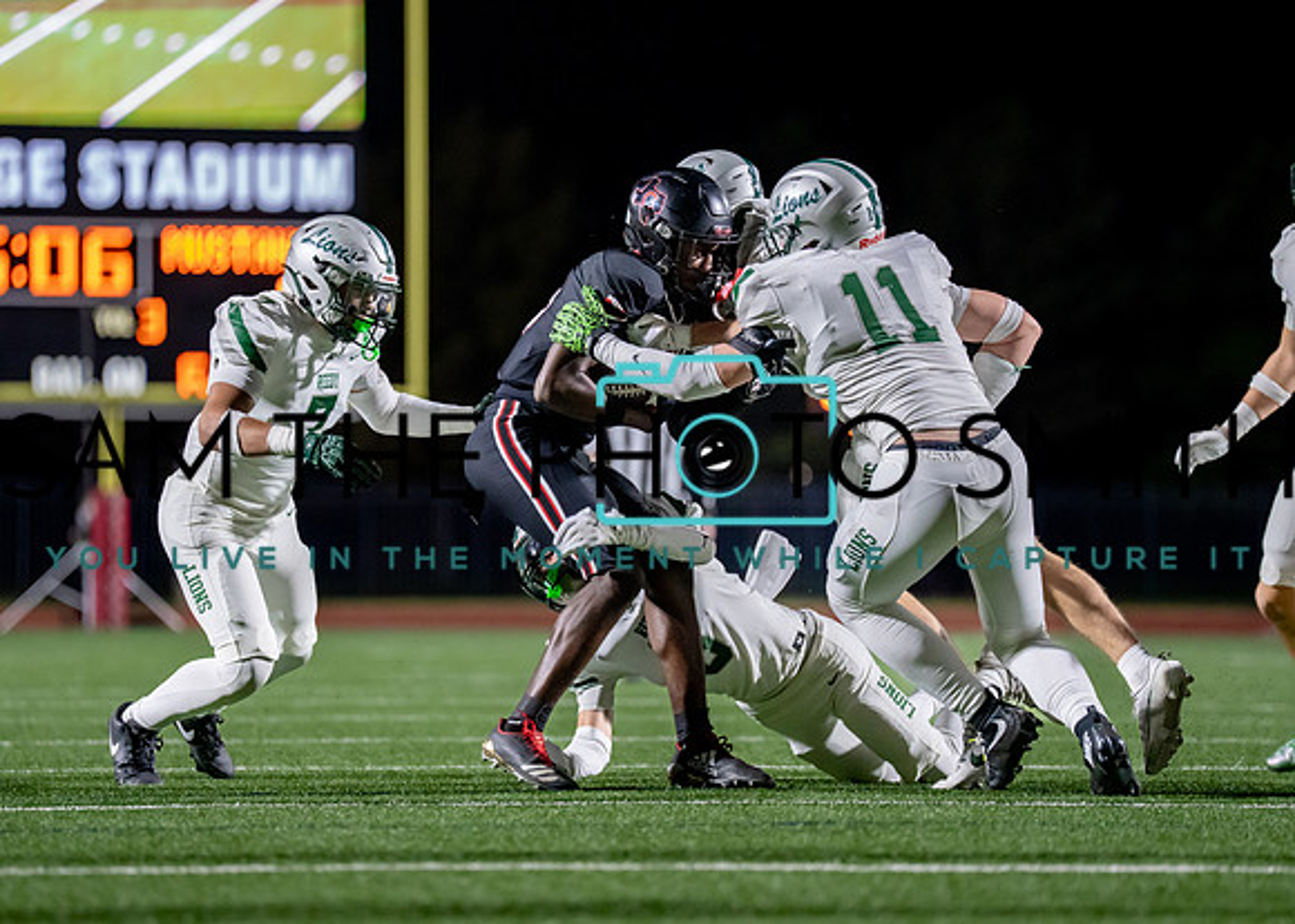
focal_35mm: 256
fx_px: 9413
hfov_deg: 7.9
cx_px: 652
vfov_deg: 5.6
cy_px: 469
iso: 4000
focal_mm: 200
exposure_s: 1/1000
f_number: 2.8
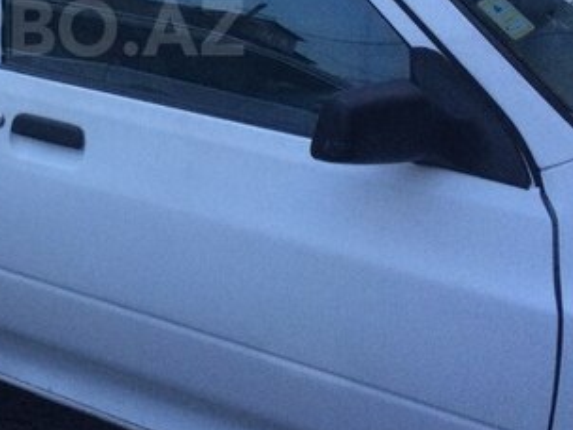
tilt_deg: -15.7
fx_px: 1043
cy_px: 27
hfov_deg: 29.4
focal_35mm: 63
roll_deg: +0.4
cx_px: 51
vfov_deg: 22.6
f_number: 2.2
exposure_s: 1/33
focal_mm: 4.15
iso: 250
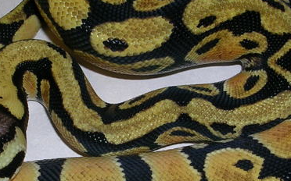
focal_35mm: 111
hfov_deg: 18.8
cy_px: 107
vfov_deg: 11.8
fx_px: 880
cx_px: 116
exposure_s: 1/60.1
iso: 50
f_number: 5.6
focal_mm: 5.8
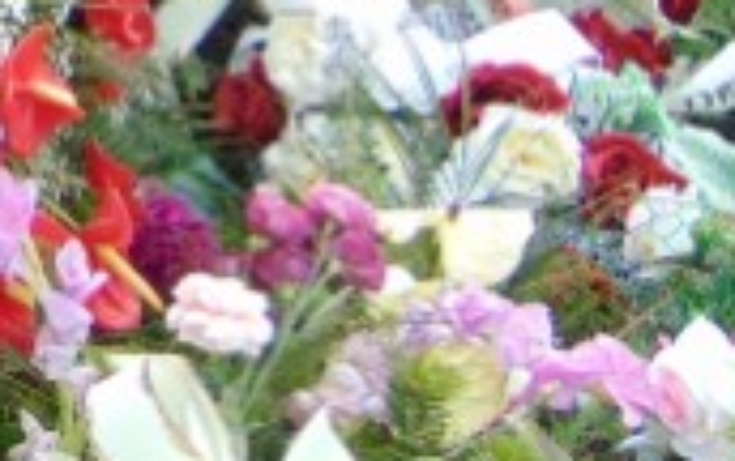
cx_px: -598
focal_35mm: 118
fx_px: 2367
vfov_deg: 10.3
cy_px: -440
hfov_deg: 15.2
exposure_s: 1/400
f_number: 3.1
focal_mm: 5.4
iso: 80
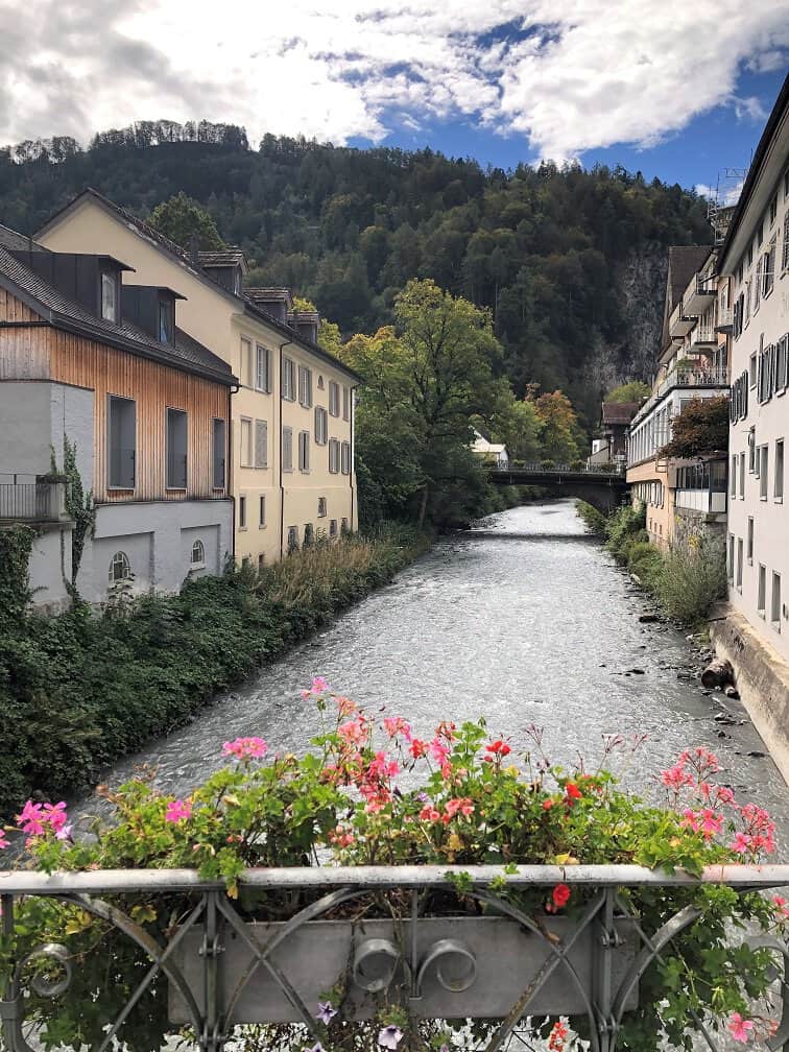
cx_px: 394
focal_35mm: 28
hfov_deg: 49.7
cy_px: 526
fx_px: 851
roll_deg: -0.7
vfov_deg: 63.4
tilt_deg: -3.8
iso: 20
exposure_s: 1/1130
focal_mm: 3.99
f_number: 1.8
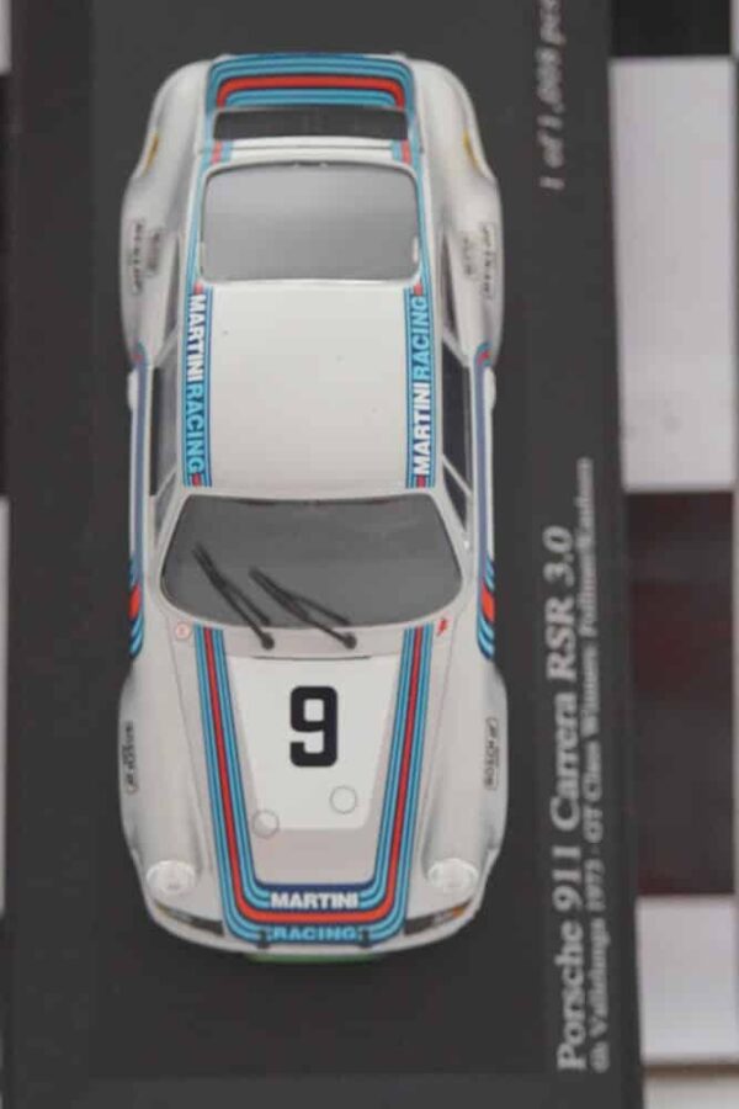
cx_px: 370
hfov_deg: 11.4
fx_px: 3695
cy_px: 554
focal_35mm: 120
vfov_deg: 17.1
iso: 3200
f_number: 5.6
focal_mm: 80
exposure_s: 1/160
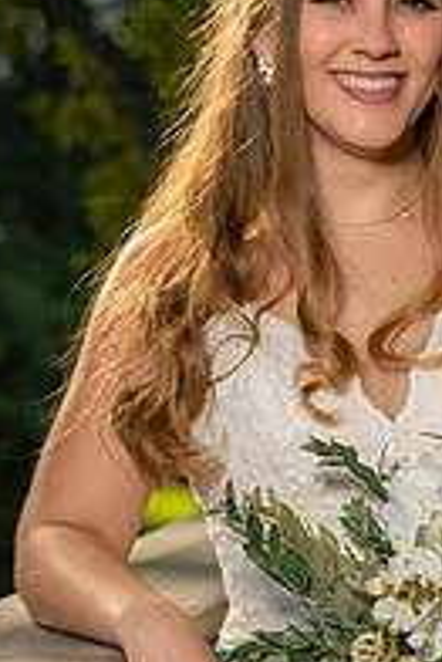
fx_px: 3621
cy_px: 382
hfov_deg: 7.0
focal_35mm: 197
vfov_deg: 10.4
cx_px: 410
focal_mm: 86
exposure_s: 1/250
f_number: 5.6
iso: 100
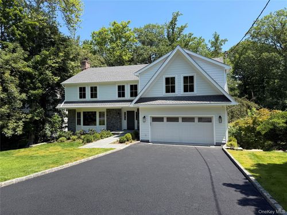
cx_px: 144
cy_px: 108
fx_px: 199
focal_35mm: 24
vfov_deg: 56.8
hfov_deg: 71.6
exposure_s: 1/2169
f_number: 1.78
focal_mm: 6.76
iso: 80
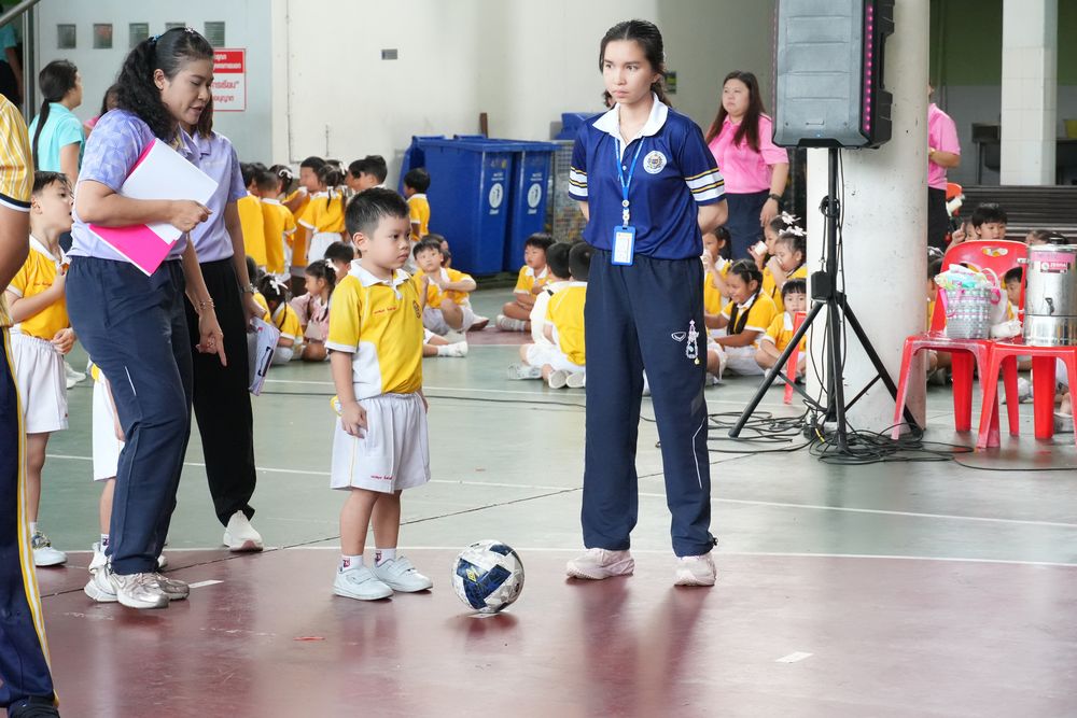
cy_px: 359
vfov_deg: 13.2
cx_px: 538
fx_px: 3097
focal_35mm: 104
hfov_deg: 19.7
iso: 4000
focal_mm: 69
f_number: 5.6
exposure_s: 1/500
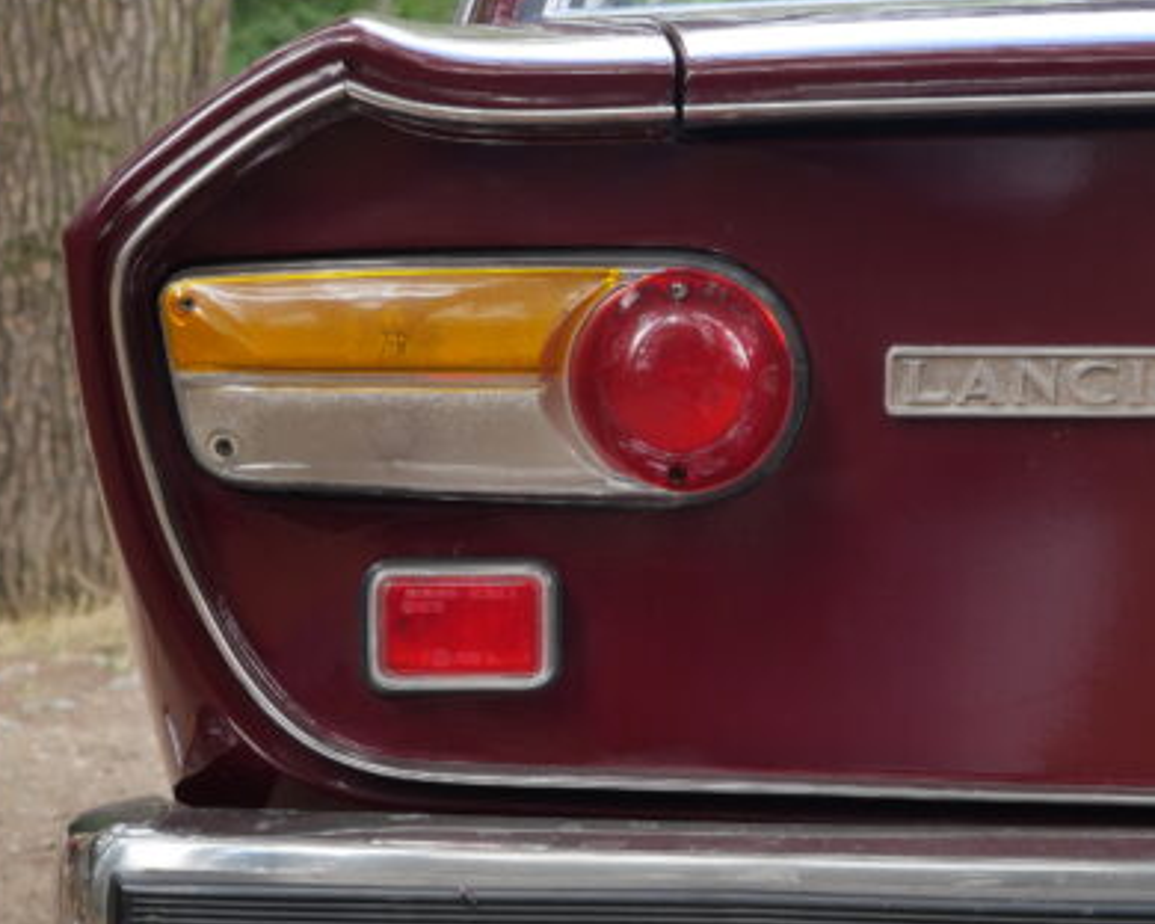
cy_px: 524
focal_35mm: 88
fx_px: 3008
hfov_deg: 21.7
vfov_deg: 17.5
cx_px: 702
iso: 200
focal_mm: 22
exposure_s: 1/125
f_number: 4.2
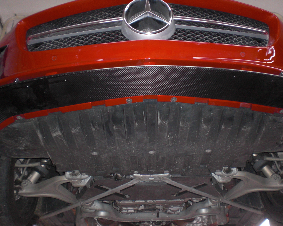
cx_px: 149
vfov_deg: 37.3
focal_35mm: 40
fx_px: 335
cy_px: 114
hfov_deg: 45.8
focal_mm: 6.3
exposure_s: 1/30
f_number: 3.1
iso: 200
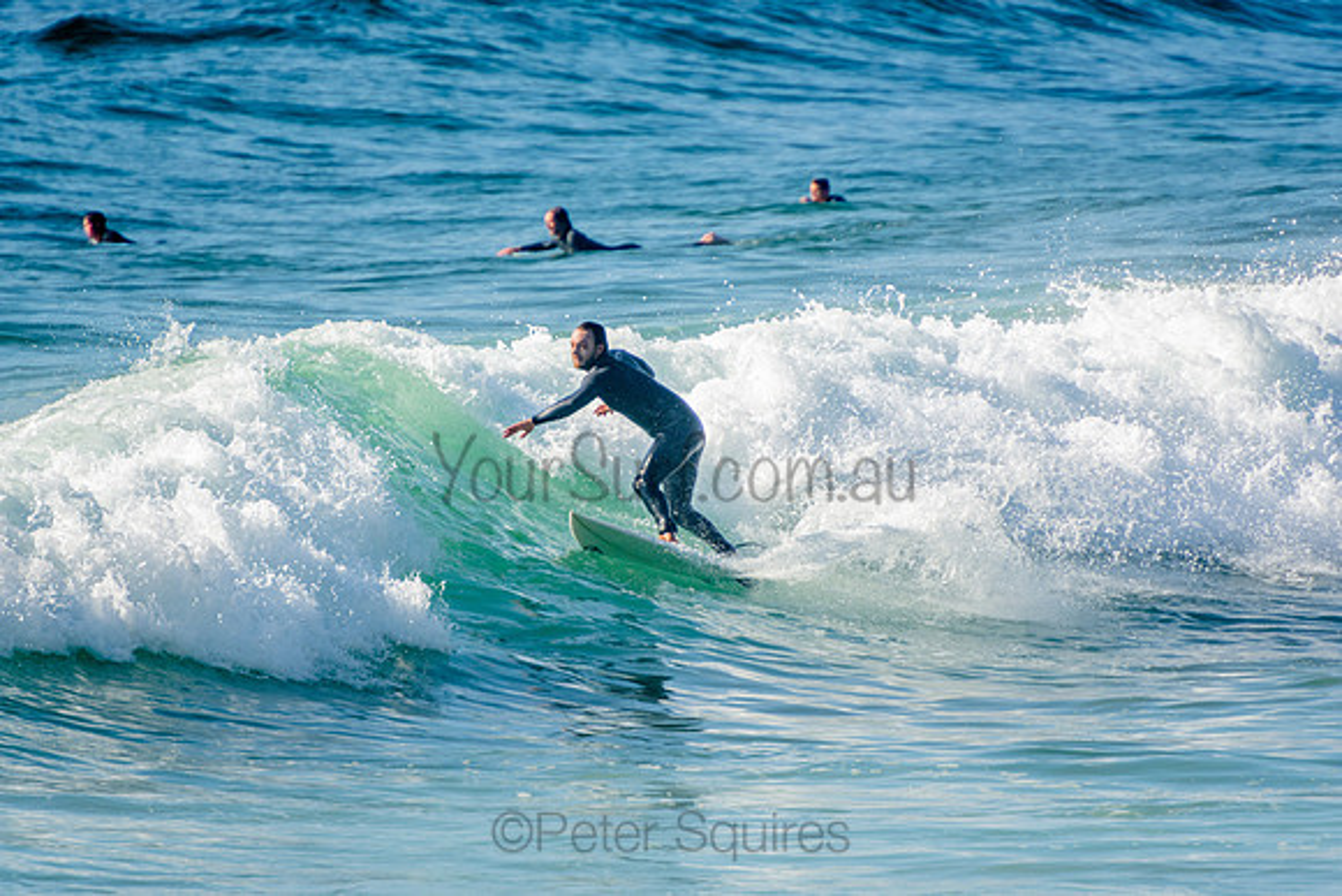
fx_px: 22371
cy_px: 448
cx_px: 671
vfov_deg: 2.3
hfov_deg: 3.4
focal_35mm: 600
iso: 250
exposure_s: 1/1250
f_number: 5.6
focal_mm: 400
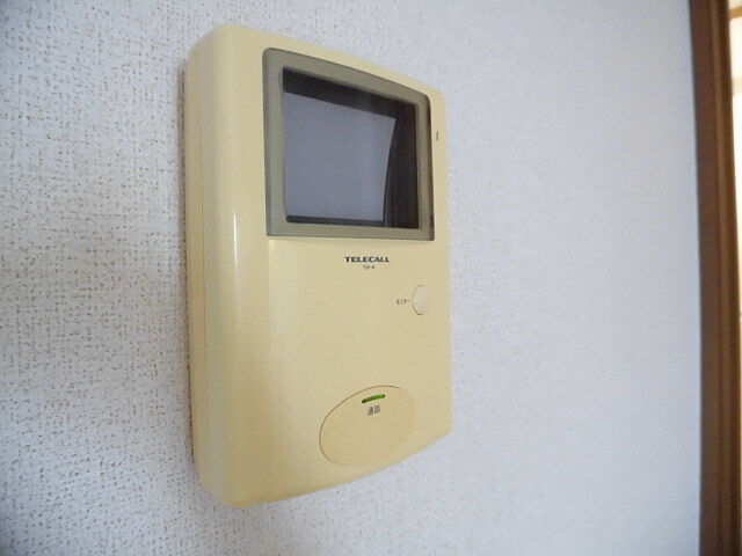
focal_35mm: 24
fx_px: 514
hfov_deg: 71.6
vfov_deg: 56.8
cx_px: 371
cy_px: 278
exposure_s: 1/25
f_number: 3.1
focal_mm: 4.3
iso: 640
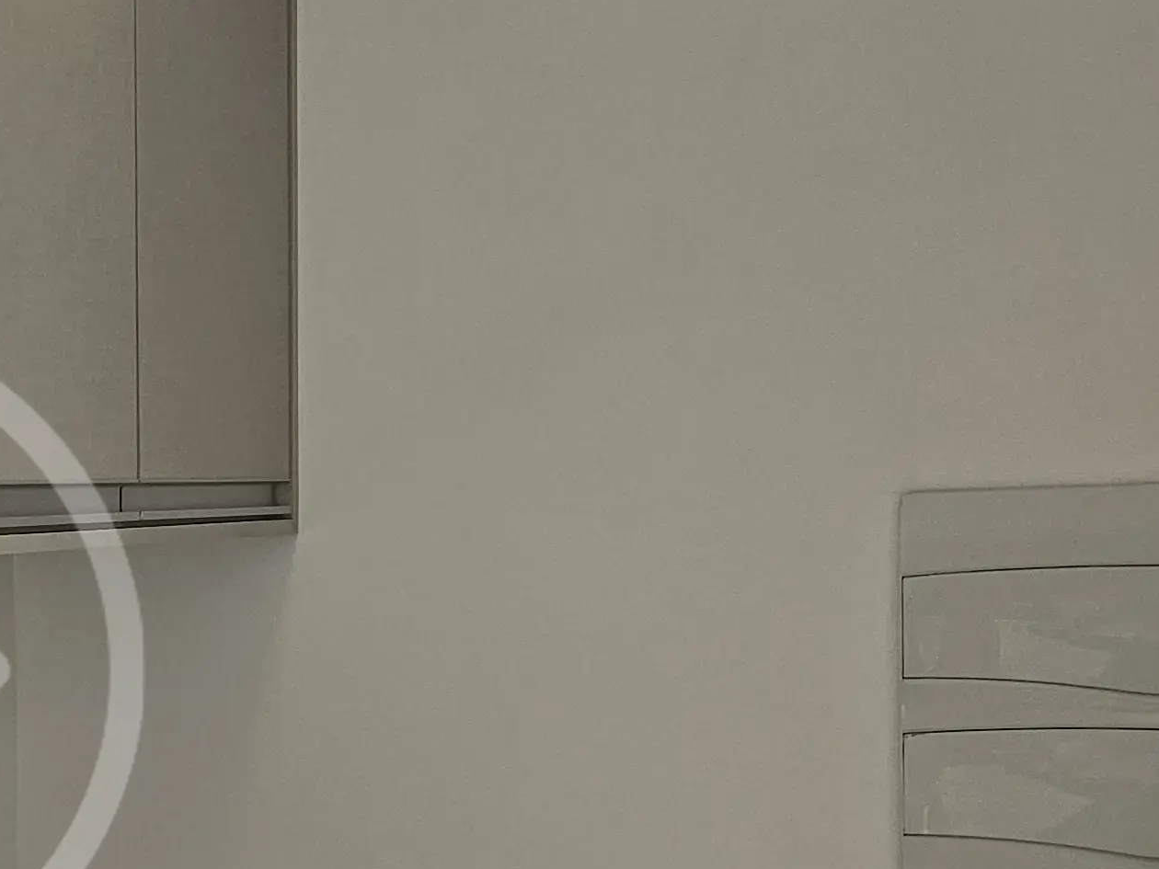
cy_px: 670
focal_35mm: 73
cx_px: -216
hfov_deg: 24.3
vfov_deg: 20.0
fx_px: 2444
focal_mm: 6.3
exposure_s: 1/60
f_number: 1.7
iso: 200
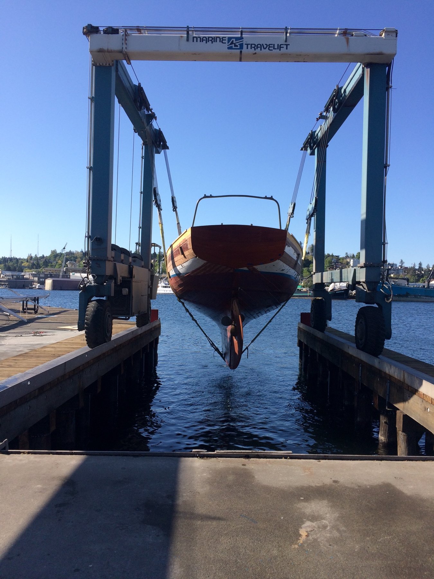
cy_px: 290
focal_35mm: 29
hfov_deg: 48.2
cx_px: 217
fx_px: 485
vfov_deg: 61.7
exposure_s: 1/1172
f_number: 2.2
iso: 32
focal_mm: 4.15
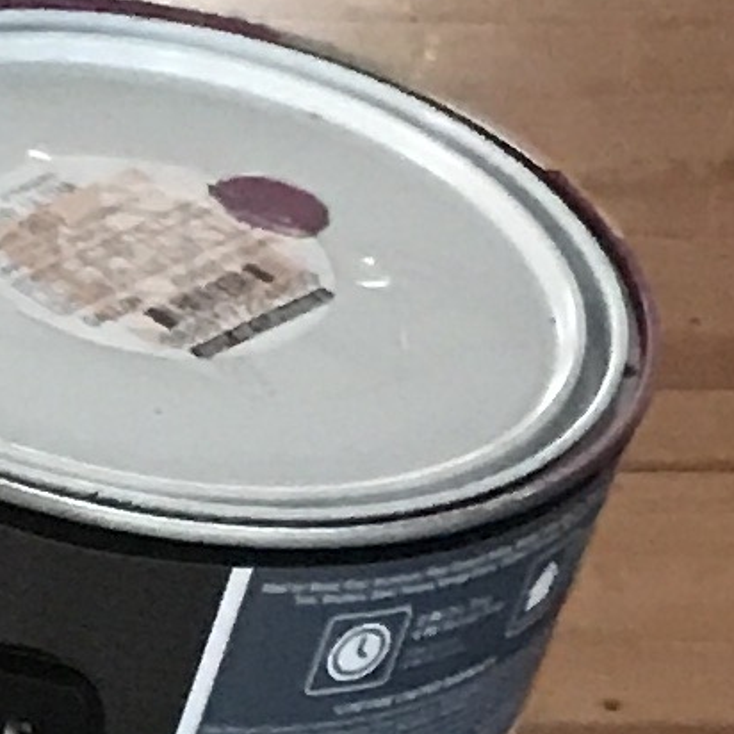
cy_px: 2036
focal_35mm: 242
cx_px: -1714
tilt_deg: -47.0
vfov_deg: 6.7
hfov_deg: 6.4
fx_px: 5805
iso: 100
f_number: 1.8
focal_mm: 3.99
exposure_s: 1/15
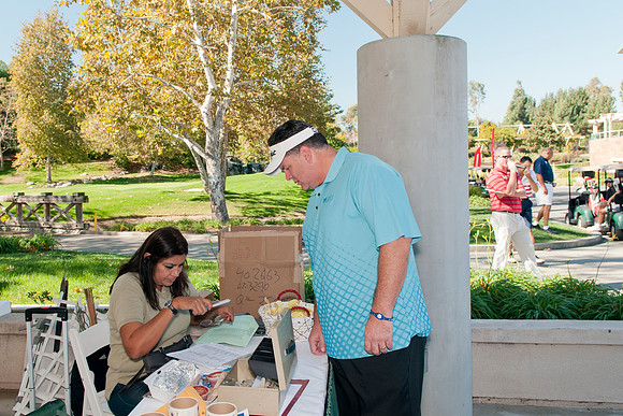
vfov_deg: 38.8
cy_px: 182
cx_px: 257
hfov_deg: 55.4
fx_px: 590
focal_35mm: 34
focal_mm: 19
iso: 400
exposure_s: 1/100
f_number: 6.3
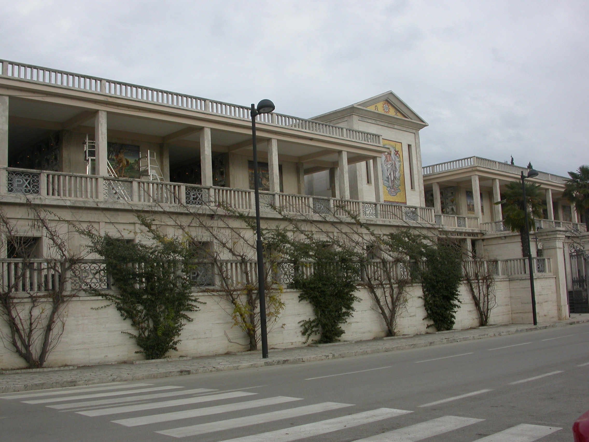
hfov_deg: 49.0
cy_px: 221
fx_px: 647
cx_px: 294
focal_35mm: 38
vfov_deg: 37.7
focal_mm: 7.85
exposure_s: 1/141
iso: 100
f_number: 5.3
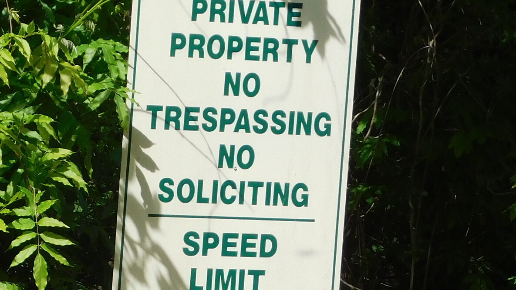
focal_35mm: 257
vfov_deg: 4.7
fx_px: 3517
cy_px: 208
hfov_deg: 8.3
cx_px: 3
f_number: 4.5
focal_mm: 16.1
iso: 125
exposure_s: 1/640
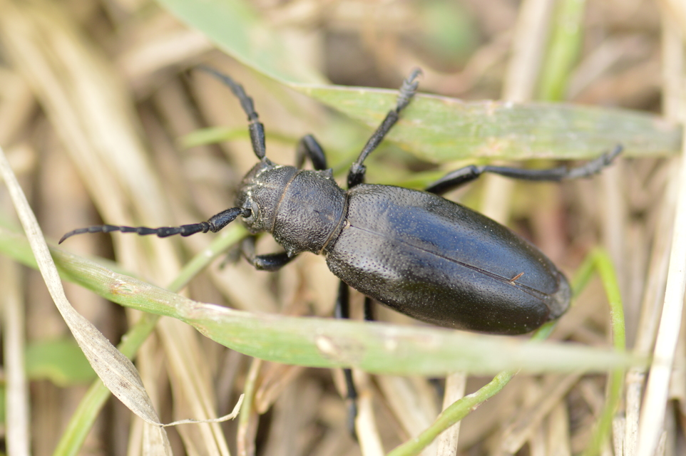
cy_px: 228
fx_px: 2856
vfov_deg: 9.1
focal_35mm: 150
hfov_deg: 13.7
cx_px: 343
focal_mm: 100
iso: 400
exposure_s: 1/200
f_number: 6.3
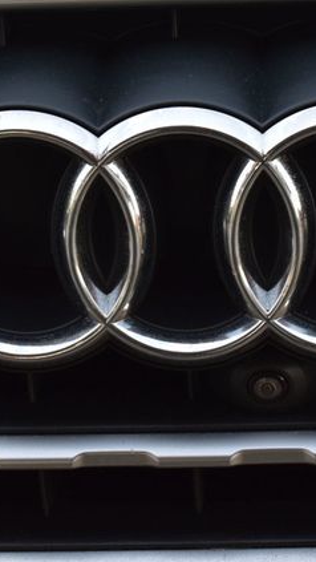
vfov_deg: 16.4
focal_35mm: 131
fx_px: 1948
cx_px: 246
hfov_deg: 9.3
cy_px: 282
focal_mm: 55
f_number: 8
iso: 400
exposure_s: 1/50
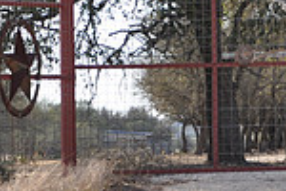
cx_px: 309
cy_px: -9
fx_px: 2304
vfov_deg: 4.7
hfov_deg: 7.1
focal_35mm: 290
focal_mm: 50
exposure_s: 1/125
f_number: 5.6
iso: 200
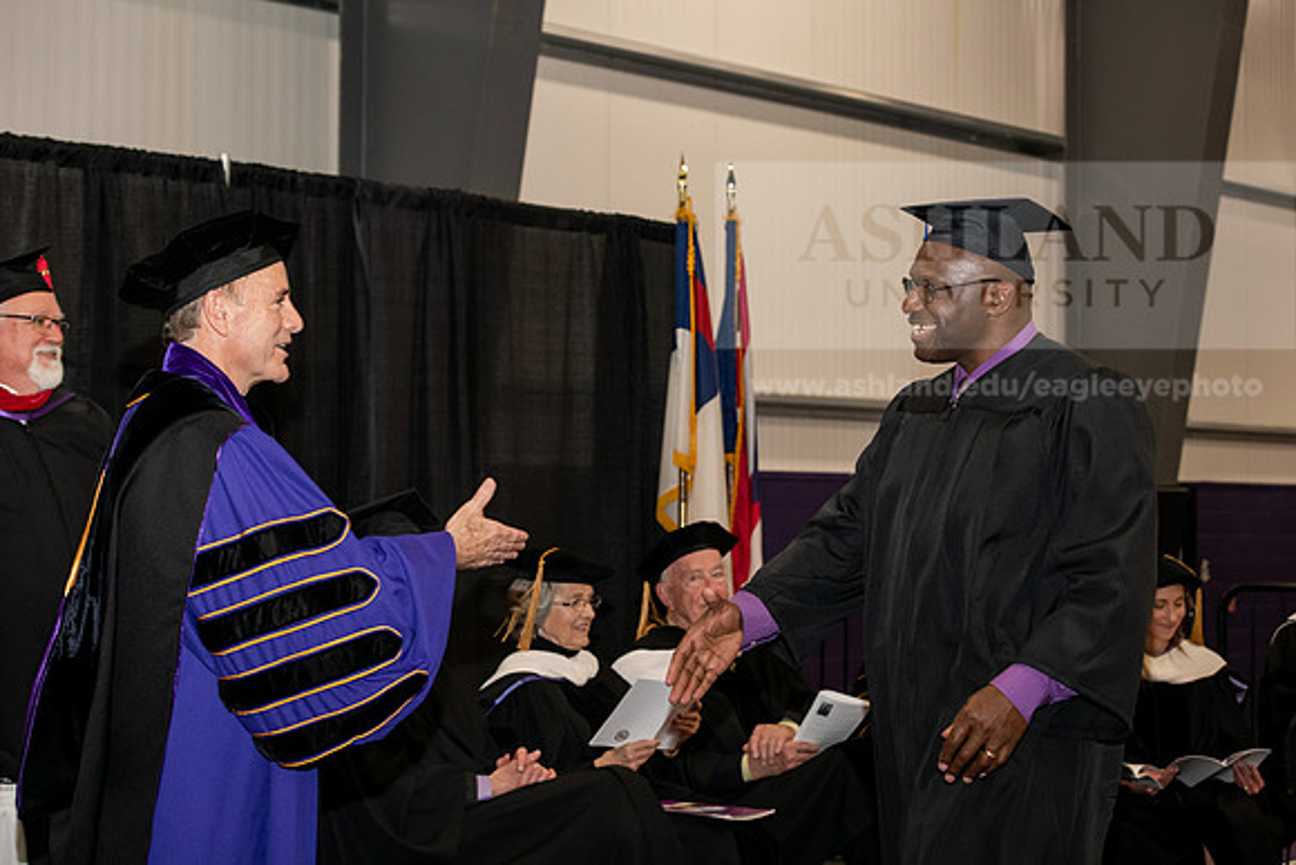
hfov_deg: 28.8
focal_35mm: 70
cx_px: 648
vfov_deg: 19.5
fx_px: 2520
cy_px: 432
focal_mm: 70
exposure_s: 1/200
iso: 2000
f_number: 5.6
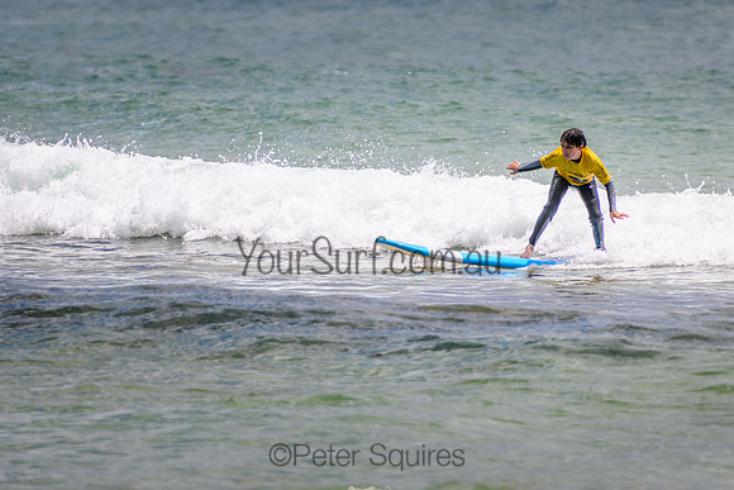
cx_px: 443
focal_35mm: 550
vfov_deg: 2.5
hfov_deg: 3.7
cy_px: 207
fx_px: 11213
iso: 140
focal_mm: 400
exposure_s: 1/2000
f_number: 5.6
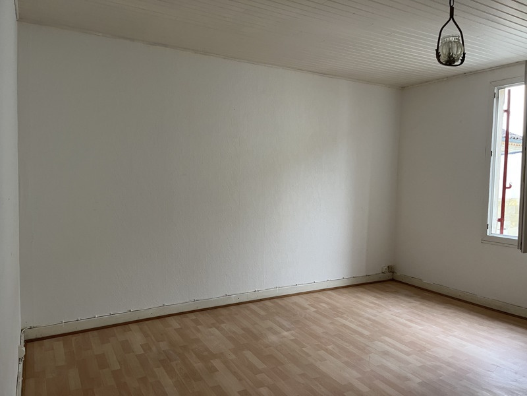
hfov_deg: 67.3
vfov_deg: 53.1
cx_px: 264
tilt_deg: -3.2
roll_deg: -0.5
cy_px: 198
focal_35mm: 26
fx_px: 396
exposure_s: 1/69
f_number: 1.6
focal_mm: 5.1
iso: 125
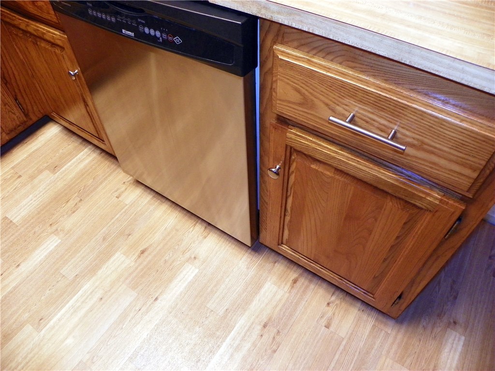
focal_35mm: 26
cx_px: 248
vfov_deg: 53.1
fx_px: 372
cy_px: 186
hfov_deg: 67.3
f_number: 2.8
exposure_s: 1/30
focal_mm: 4.6
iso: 200
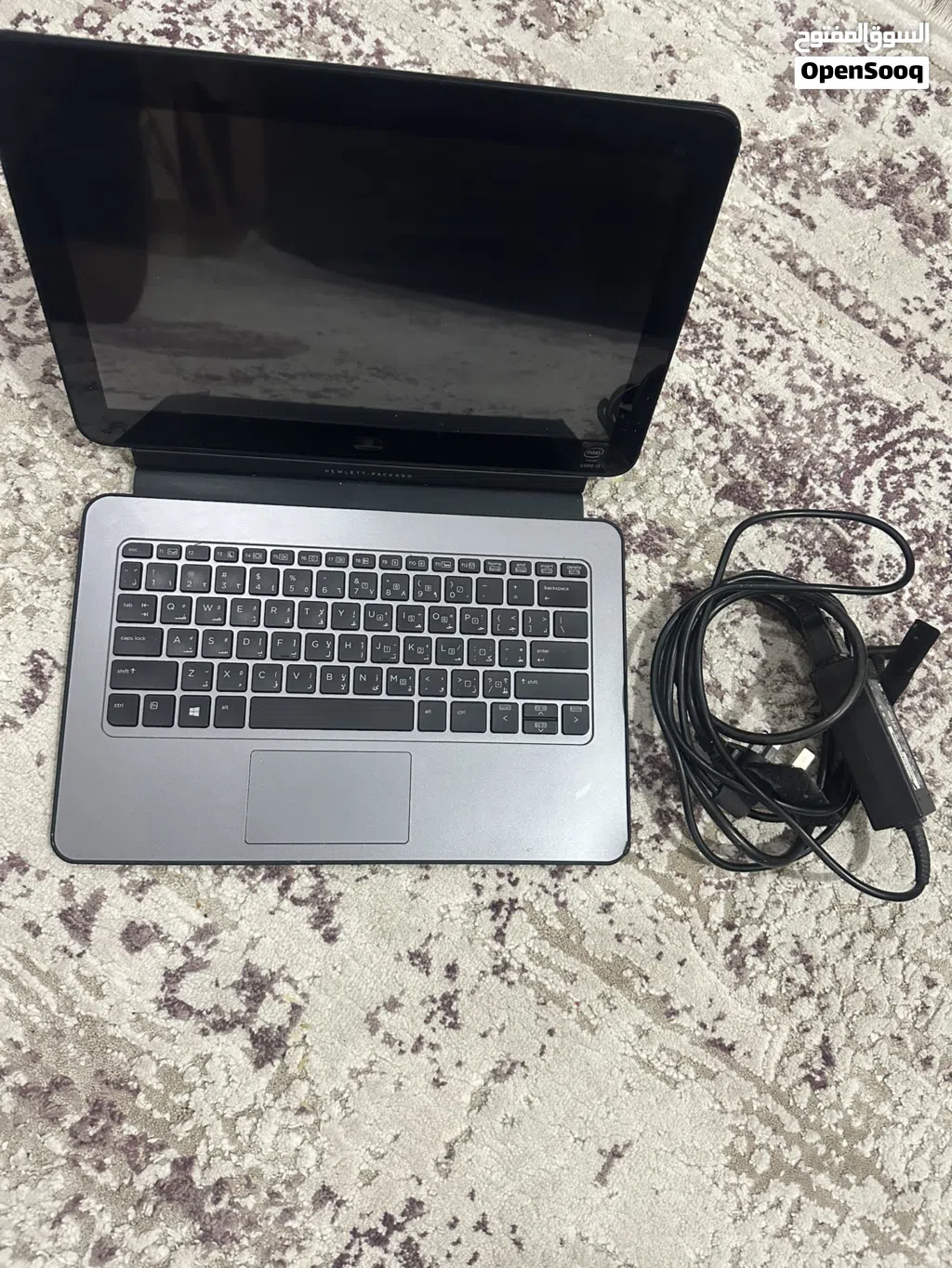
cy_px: 634
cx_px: 476
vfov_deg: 71.6
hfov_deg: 56.8
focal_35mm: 24
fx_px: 880
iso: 640
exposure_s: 1/50
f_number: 1.78
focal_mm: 6.86
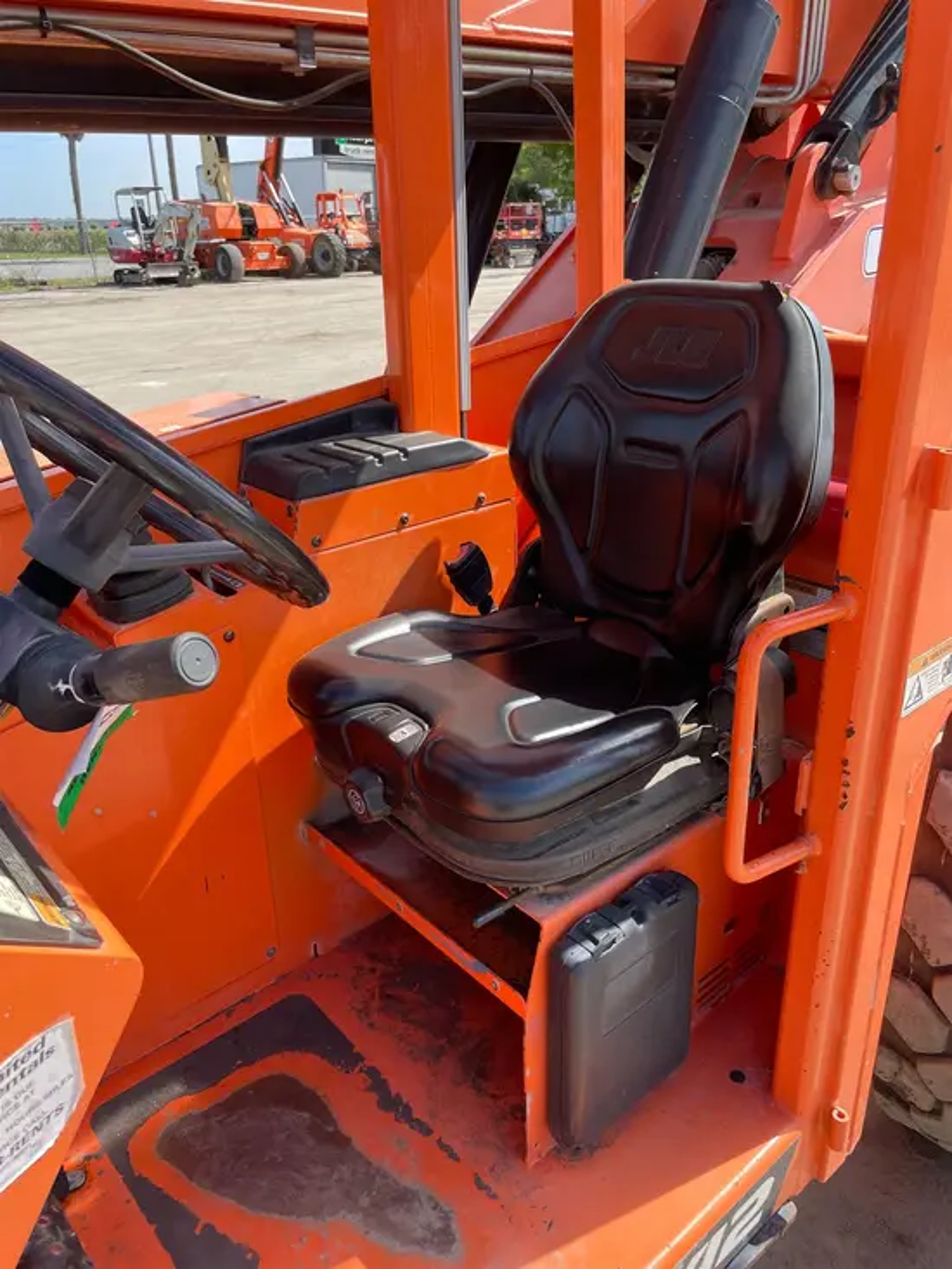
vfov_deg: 67.3
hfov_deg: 53.1
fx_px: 953
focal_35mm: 26
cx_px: 476
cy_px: 634
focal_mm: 4.2
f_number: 1.6
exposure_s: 1/749
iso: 32
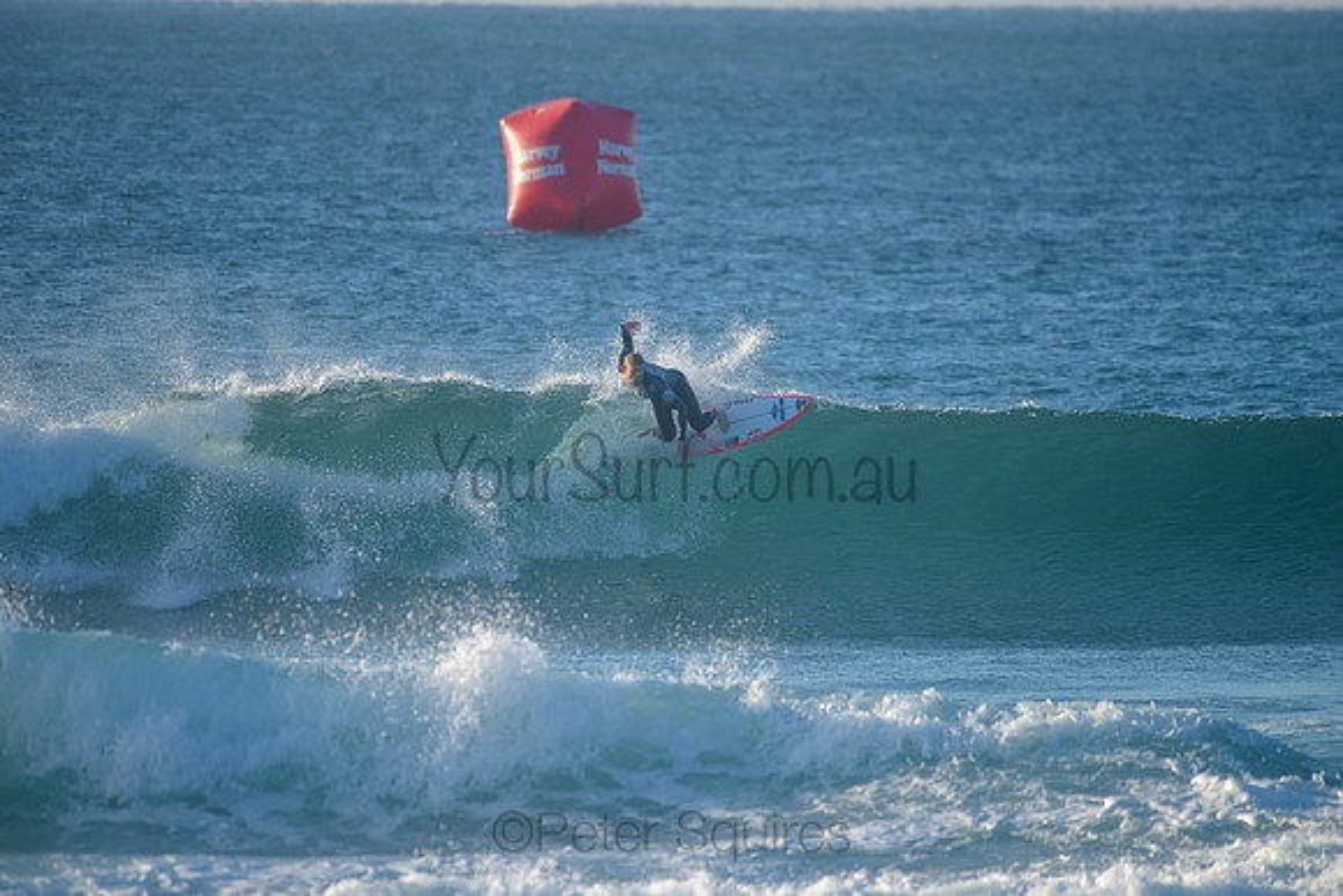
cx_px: 673
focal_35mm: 540
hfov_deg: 3.8
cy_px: 427
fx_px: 20137
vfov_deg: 2.5
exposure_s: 1/2000
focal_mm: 500
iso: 450
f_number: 5.6
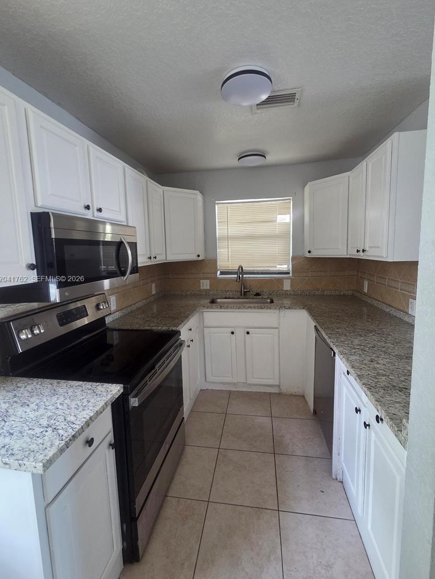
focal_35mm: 14
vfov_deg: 102.0
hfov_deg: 85.7
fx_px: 234
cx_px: 222
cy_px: 280
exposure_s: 1/60
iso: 320
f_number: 2.2
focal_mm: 2.2
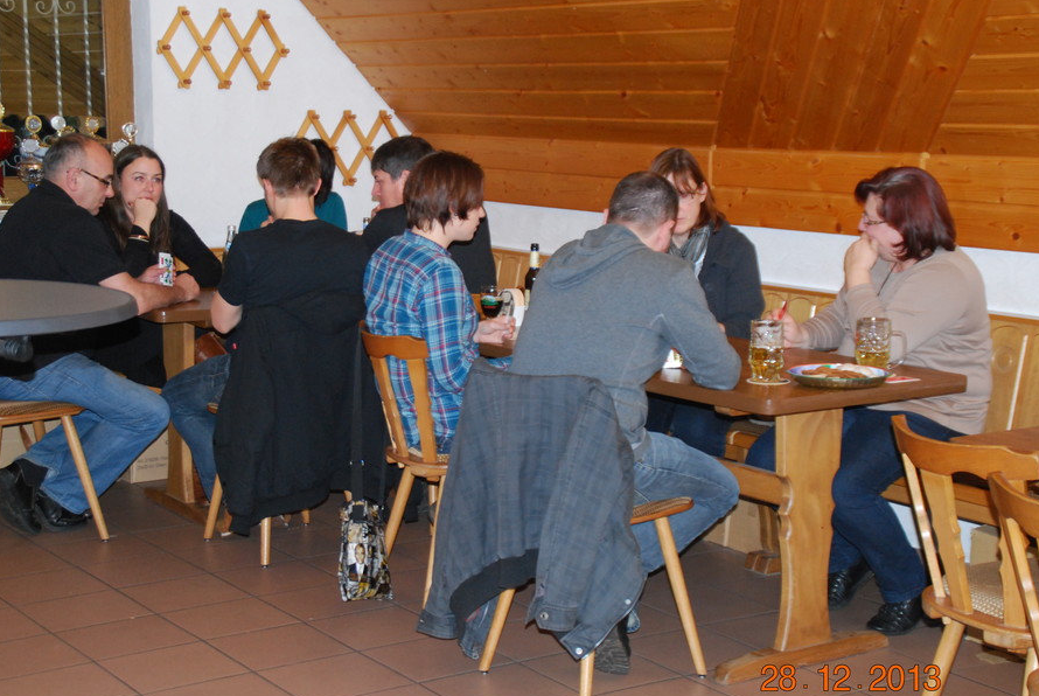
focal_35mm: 64
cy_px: 346
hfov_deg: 31.4
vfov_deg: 21.3
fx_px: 1850
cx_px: 469
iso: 800
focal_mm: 38
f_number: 5
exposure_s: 1/60
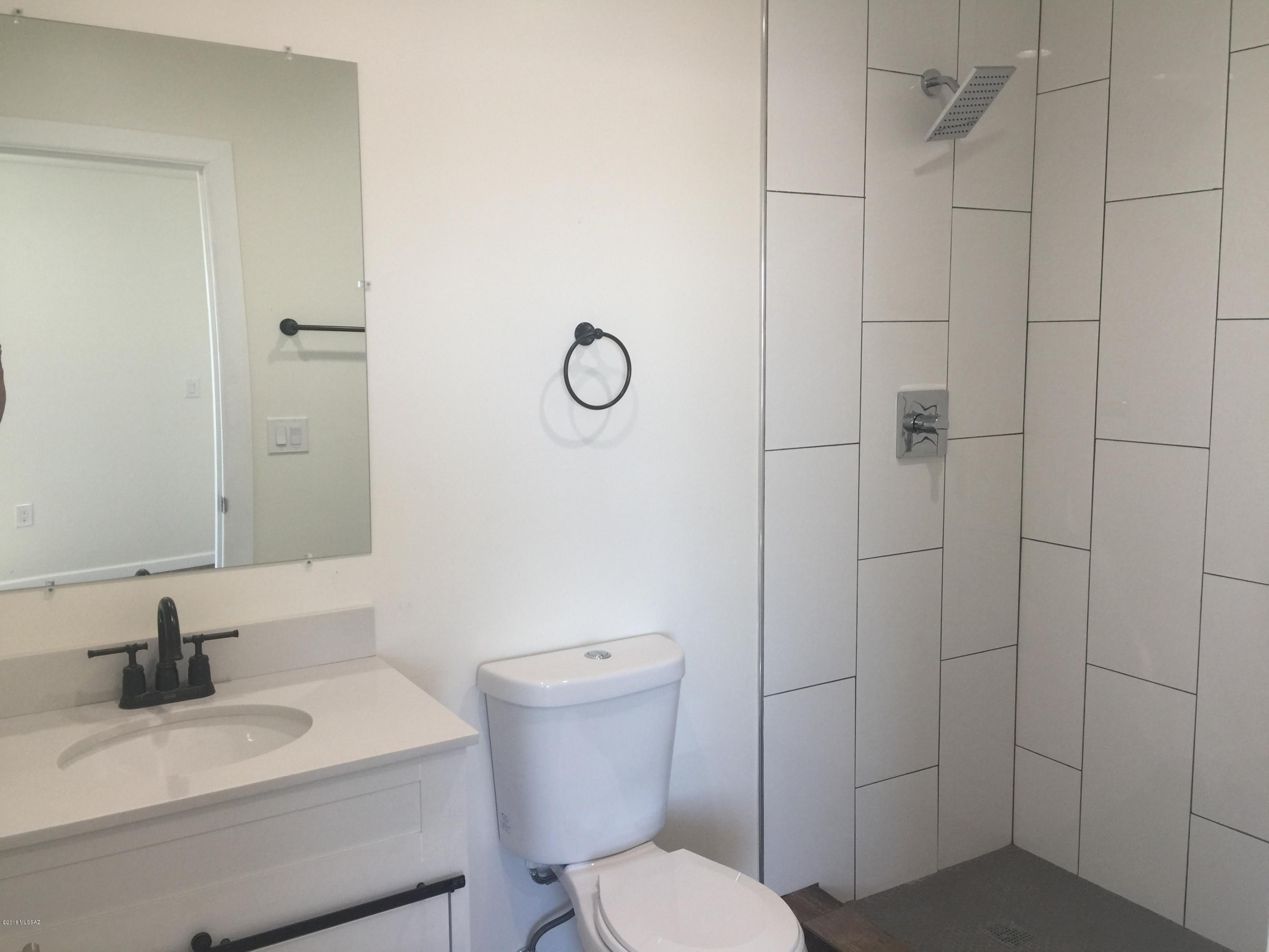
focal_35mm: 29
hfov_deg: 61.7
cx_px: 634
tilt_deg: -6.7
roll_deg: +0.1
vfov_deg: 48.2
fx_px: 1063
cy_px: 476
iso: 32
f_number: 2.2
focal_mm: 4.15
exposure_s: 1/40
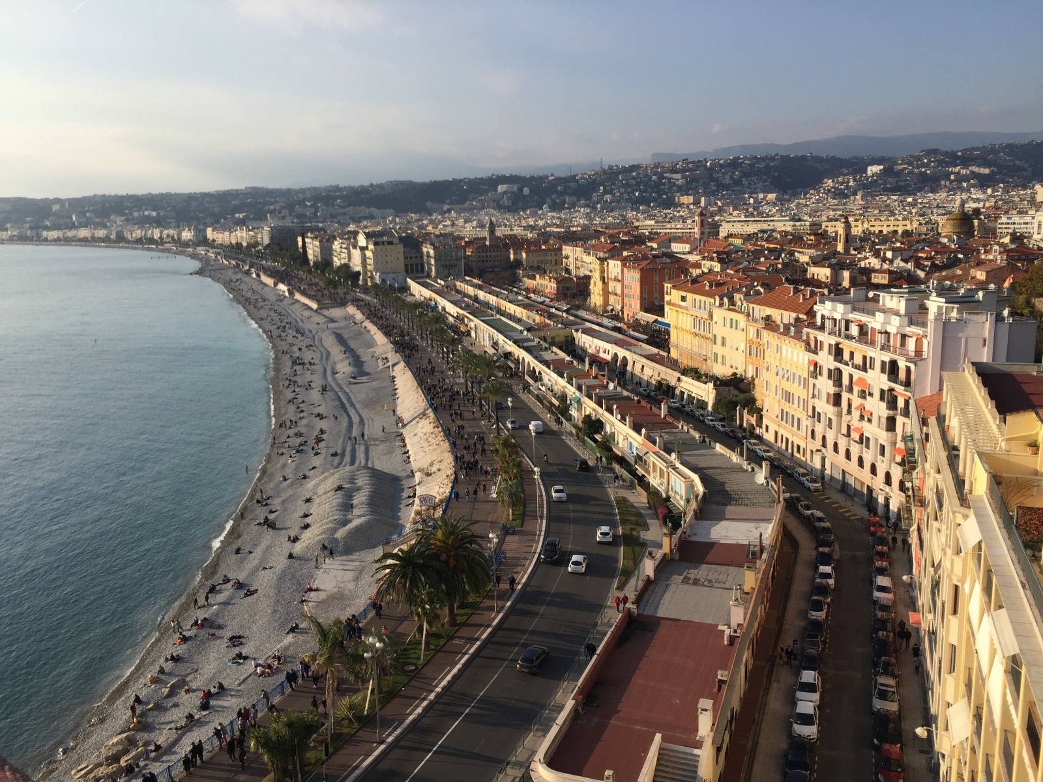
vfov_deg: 48.2
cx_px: 522
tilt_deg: -11.1
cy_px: 391
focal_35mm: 29
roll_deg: +1.9
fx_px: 874
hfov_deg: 61.7
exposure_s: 1/2083
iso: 32
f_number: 2.2
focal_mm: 4.15
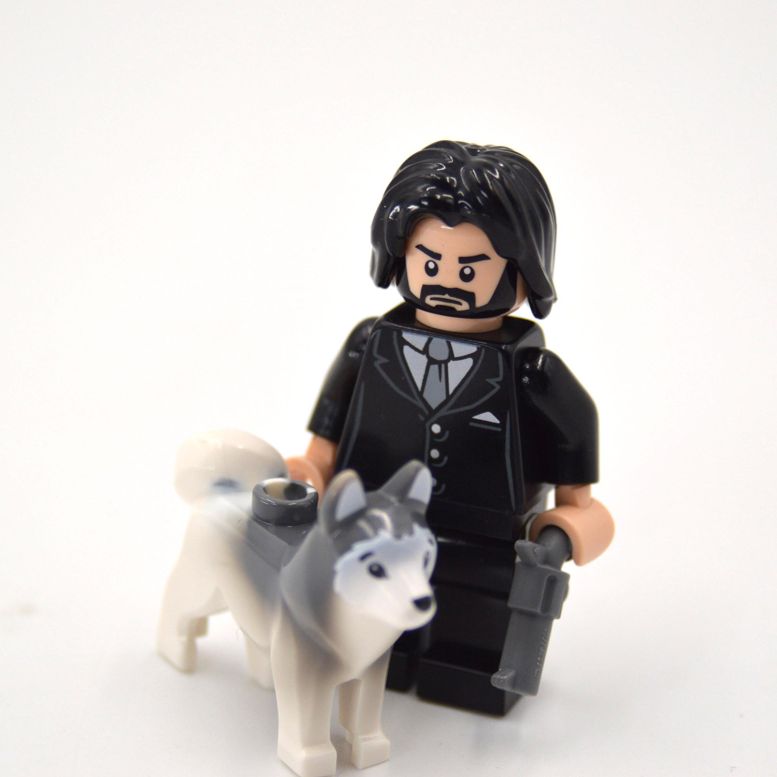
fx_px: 3911
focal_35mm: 154
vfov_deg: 11.3
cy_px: 387
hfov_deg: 11.3
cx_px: 394
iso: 400
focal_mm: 80
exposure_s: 1/200
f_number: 5.6
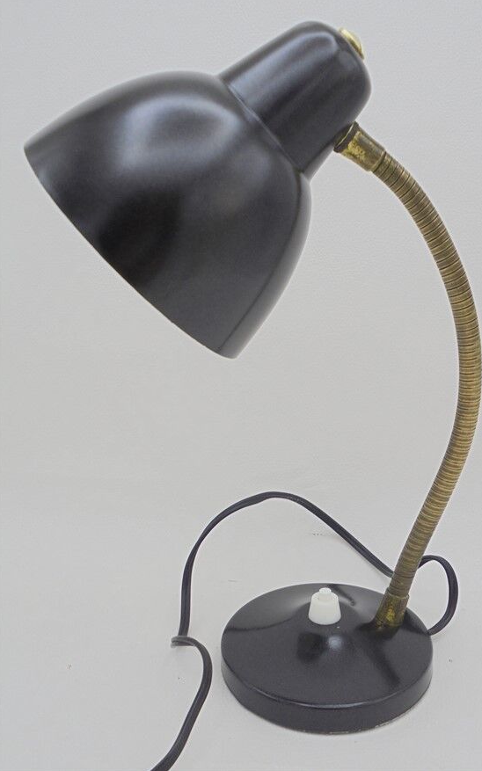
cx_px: 292
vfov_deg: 52.7
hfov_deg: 34.3
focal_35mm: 37
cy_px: 376
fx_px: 778
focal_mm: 6.1
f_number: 4
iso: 100
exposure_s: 1/30
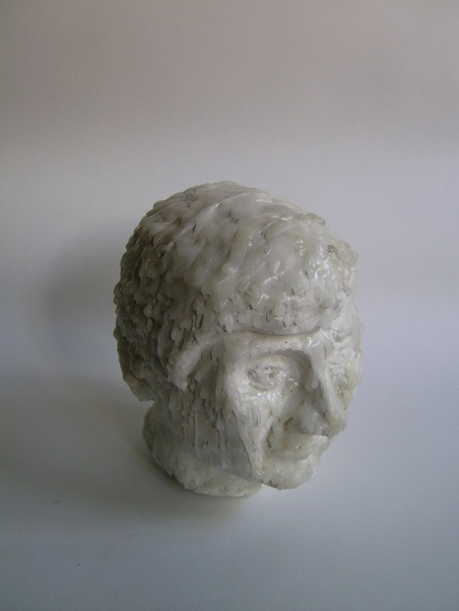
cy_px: 287
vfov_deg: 58.3
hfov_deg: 45.5
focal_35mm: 31
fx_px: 548
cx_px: 239
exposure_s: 1/13.2
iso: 50
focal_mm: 5.8
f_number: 2.8
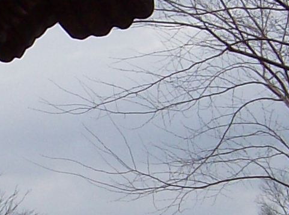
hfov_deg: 6.5
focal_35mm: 300
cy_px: 130
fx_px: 2498
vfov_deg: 4.9
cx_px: -173
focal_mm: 9.3
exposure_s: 1/418
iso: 100
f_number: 5.6
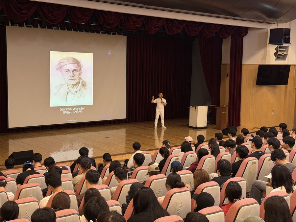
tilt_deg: -5.7
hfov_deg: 39.7
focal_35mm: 48
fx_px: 410
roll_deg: -1.4
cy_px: 111
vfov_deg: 30.3
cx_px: 148
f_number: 1.78
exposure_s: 1/60
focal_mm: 6.76
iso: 125
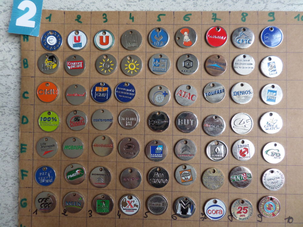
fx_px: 210
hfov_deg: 71.6
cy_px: 114
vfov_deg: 56.8
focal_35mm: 24
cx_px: 152
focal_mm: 4.3
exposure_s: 1/20
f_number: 3.1
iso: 200
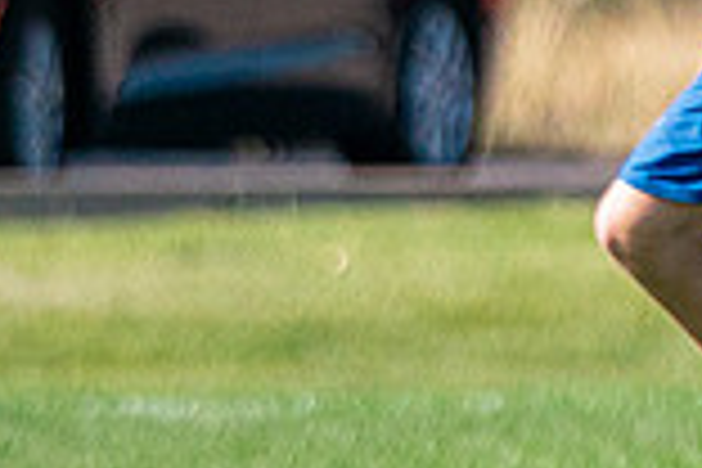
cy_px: -70
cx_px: 870
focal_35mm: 1425
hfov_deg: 1.4
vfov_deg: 1.0
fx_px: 27785
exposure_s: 1/16000
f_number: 2.8
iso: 1000
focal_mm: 200
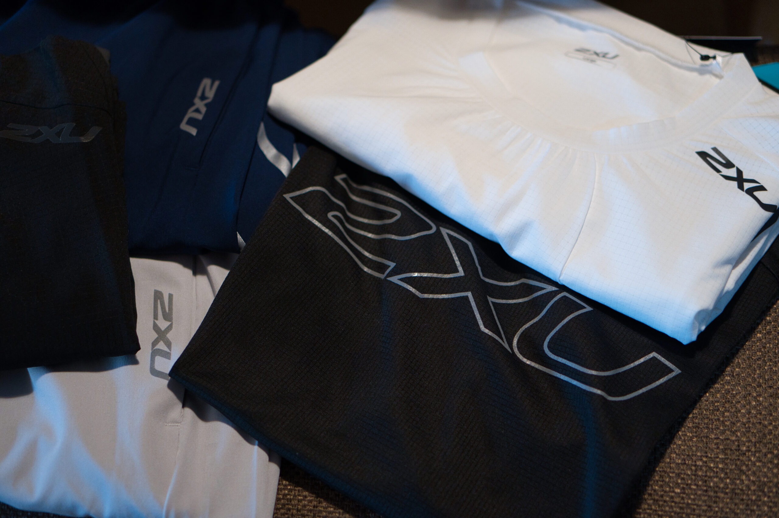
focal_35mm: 75
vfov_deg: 18.2
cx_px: 390
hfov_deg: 27.0
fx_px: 1622
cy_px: 259
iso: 1000
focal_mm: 50
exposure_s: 1/200
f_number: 1.8
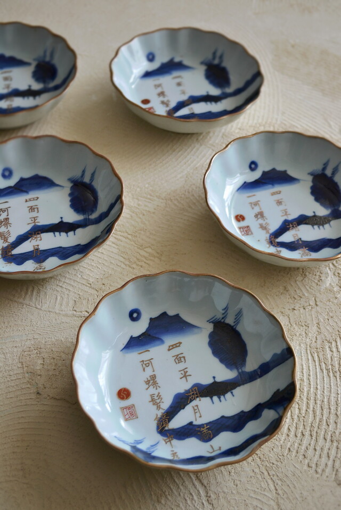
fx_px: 617
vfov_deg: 44.9
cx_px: 170
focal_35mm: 44
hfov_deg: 30.9
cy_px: 255
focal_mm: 29
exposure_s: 1/60
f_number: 4.5
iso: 400
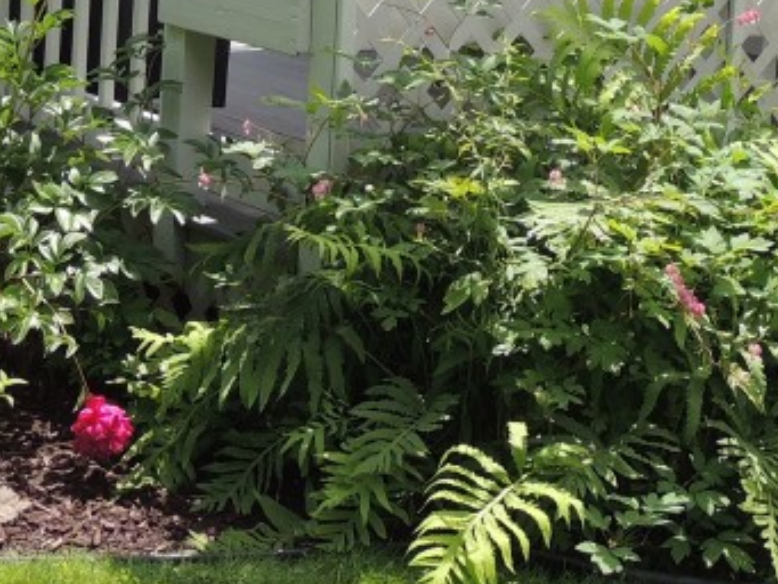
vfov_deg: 15.8
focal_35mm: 90
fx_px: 2023
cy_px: -107
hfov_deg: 21.8
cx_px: 360
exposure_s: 1/640
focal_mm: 5.3
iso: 100
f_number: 3.1
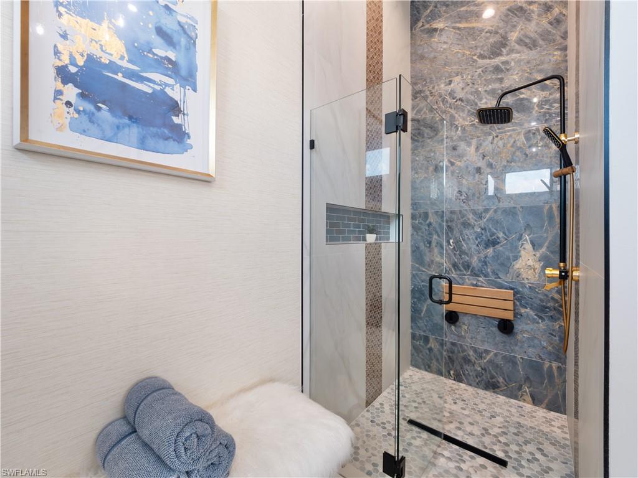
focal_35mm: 14
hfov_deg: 102.1
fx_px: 258
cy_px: 239
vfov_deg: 85.7
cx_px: 319
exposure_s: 1/6
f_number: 7.1
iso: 200
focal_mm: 7
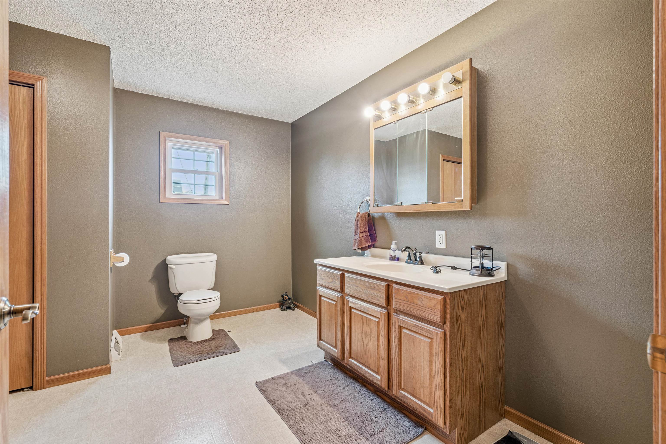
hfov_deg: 96.7
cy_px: 222
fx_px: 296
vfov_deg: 73.7
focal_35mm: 16
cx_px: 333
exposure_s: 1/2
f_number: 10
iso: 250
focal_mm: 16
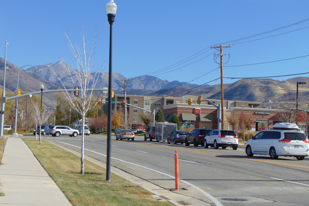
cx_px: 155
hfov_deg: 27.3
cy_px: 109
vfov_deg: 18.4
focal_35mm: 74
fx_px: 635
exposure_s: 1/200
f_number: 9.6
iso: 80
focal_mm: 12.8
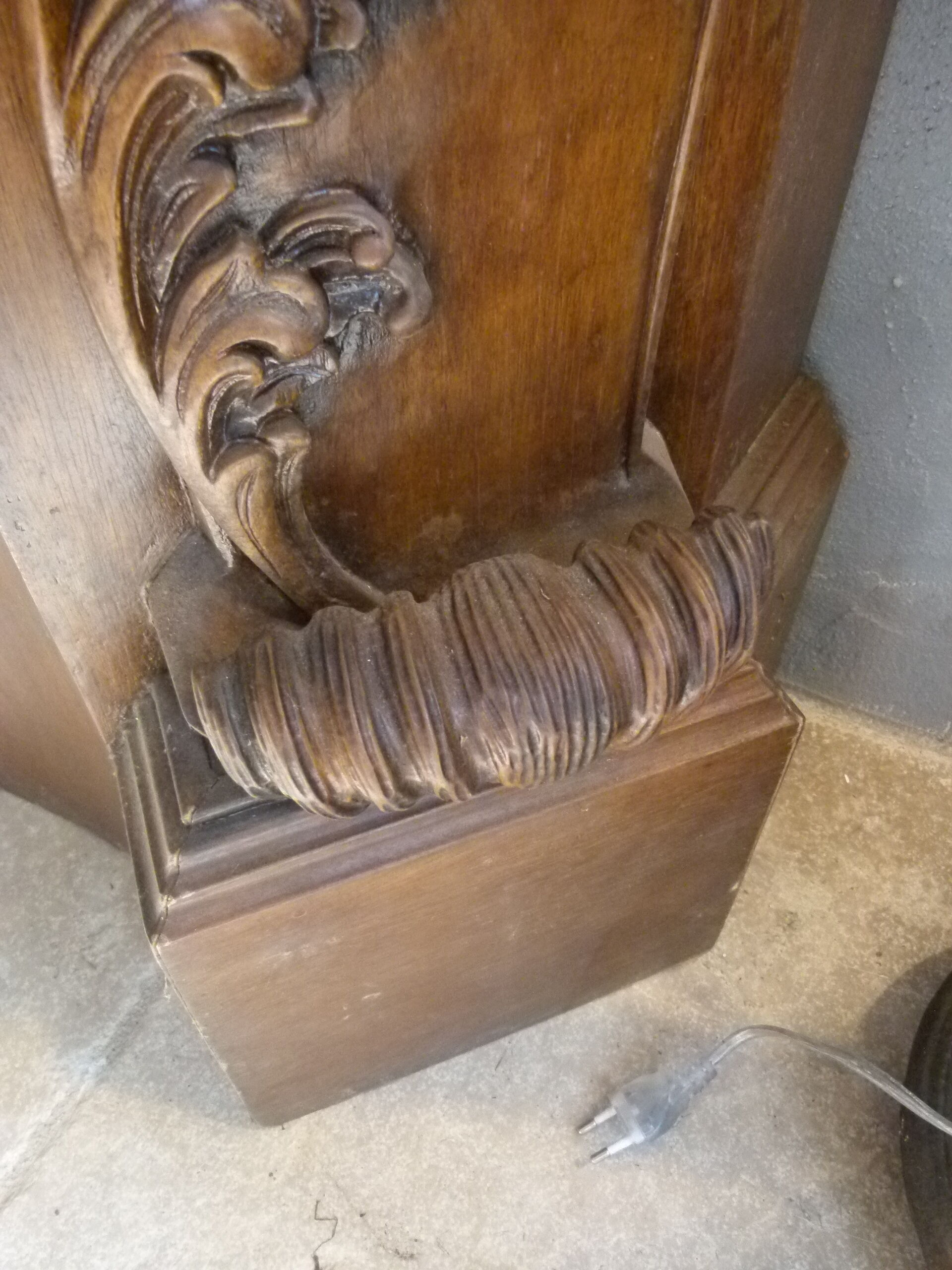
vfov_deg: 69.4
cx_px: 476
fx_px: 917
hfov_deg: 54.9
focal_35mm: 25
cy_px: 635
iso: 500
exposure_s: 1/125
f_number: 2.8
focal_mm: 4.5
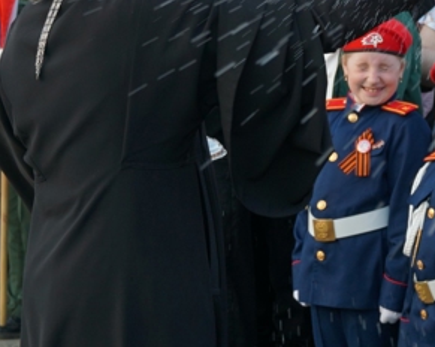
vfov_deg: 13.9
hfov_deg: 17.1
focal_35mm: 109
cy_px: -18
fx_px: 1401
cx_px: 480
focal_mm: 30
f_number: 4.5
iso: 100
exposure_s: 1/160
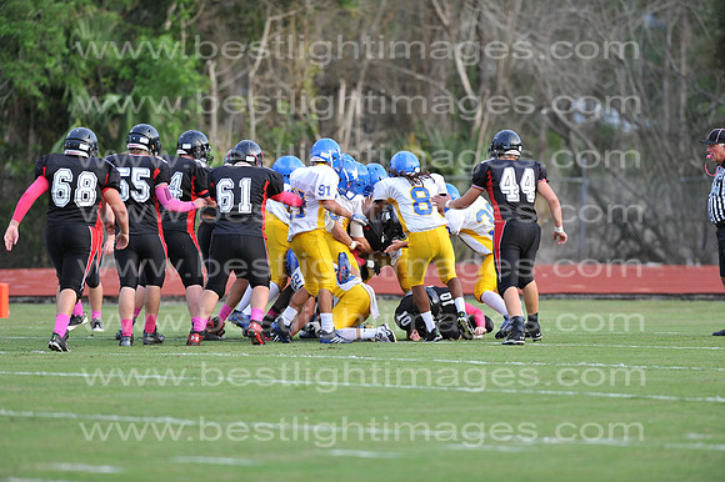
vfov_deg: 4.6
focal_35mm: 300
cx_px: 362
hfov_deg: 6.9
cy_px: 241
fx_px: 6038
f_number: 4
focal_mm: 300
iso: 1000
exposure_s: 1/1000
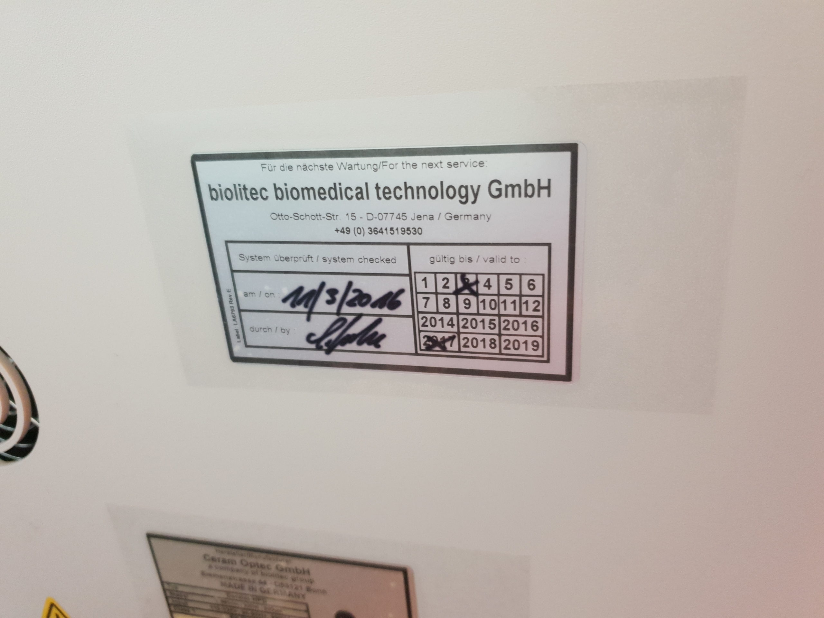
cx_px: 412
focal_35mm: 26
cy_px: 309
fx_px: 619
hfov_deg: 67.3
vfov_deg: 53.1
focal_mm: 4.3
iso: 320
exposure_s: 1/33
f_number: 1.5
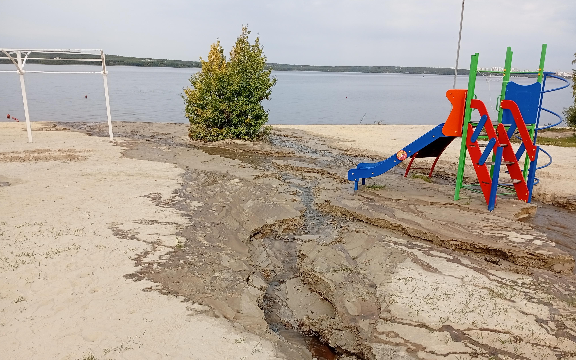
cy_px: 213
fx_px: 455
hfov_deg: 64.6
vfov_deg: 43.0
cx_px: 288
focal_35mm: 29
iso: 50
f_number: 1.8
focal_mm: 3.98
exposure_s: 1/374
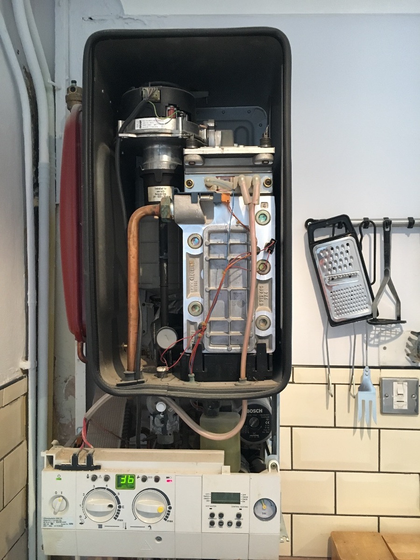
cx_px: 210
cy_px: 280
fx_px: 469
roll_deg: +0.3
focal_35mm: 29
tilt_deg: -1.0
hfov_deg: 48.2
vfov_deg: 61.7
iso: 200
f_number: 2.2
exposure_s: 1/17
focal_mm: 4.15
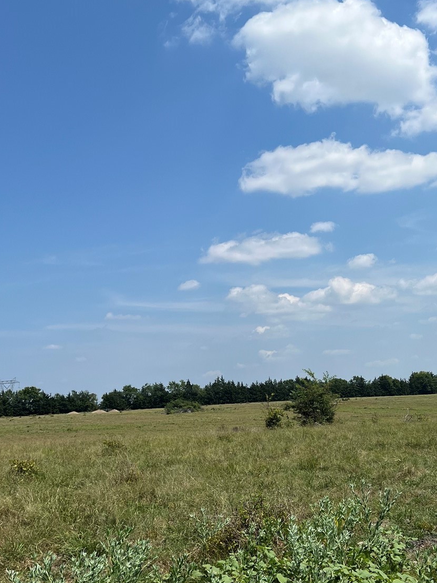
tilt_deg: +10.1
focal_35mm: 48
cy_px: 273
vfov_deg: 39.6
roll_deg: +3.4
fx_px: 808
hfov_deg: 30.2
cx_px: 269
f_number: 1.5
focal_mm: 5.7
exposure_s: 1/6579
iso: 50
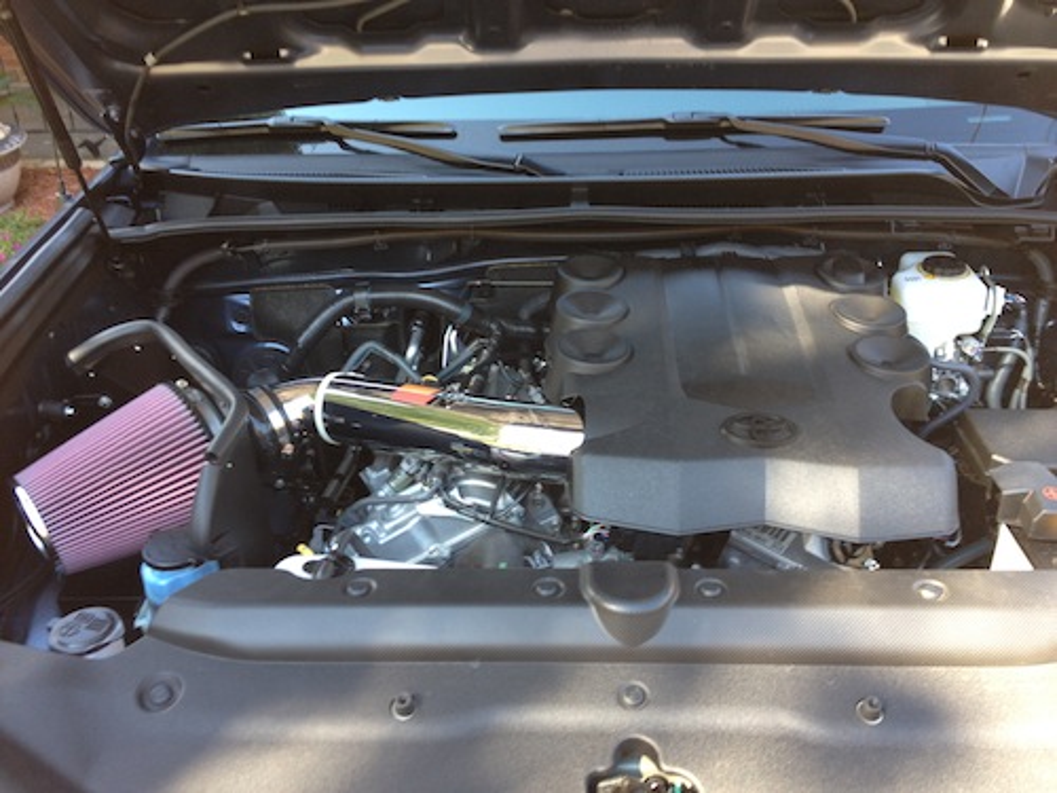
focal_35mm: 35
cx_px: 528
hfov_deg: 52.6
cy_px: 396
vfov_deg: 40.7
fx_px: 1069
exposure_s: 1/60
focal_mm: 4.28
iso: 80
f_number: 2.4
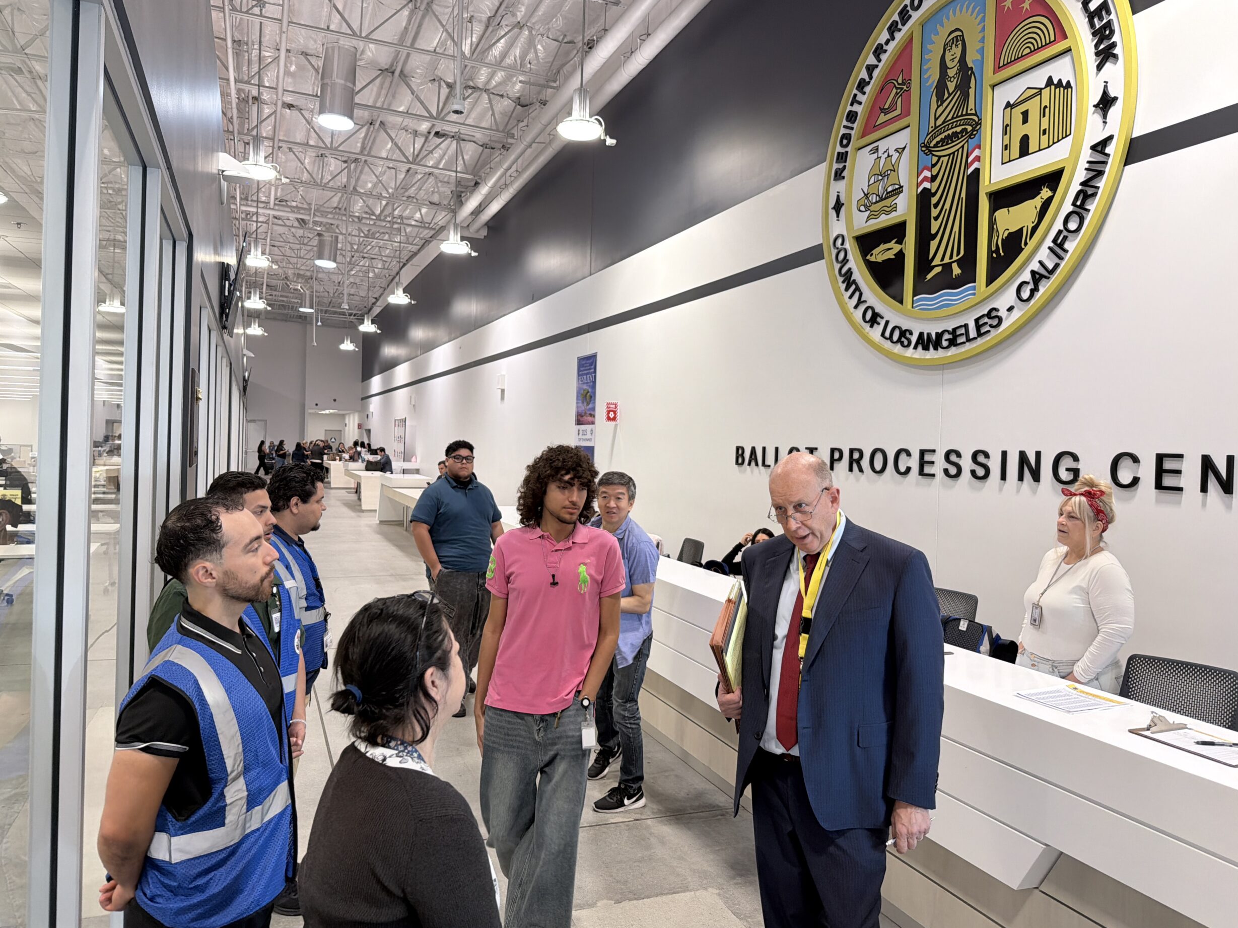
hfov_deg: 69.4
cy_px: 450
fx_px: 894
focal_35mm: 25
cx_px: 604
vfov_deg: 54.9
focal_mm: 6.76
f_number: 1.78
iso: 125
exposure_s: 1/120
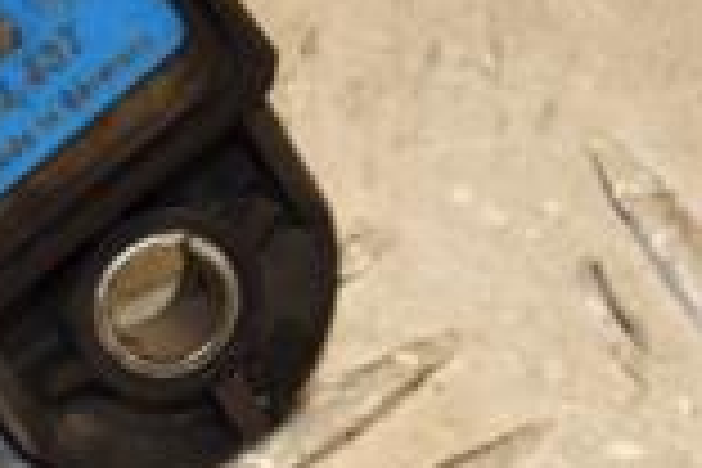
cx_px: -320
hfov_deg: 3.4
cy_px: 306
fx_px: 11775
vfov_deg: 2.3
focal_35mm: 604
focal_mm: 105
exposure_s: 1/200
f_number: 8
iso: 800
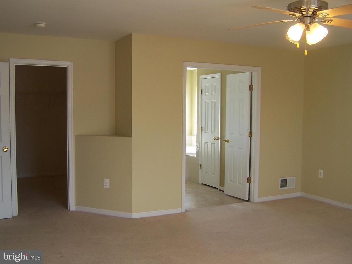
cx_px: 176
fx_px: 386
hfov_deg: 49.0
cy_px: 132
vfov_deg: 37.7
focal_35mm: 38
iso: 80
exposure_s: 1/100
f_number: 2.8
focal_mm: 6.3
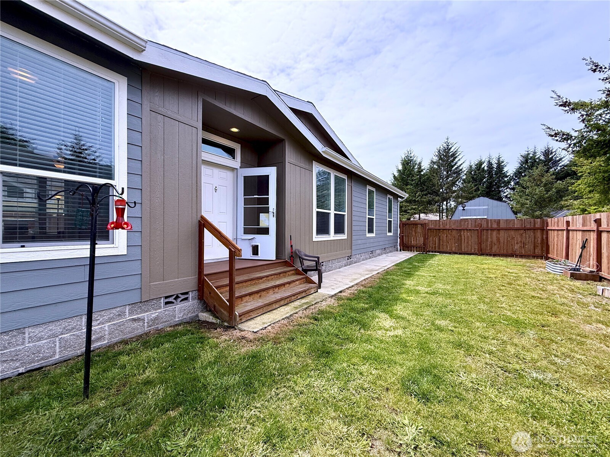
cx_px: 305
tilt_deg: +0.7
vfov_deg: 85.7
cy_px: 228
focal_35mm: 14
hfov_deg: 102.1
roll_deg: -0.3
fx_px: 247
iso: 64
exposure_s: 1/1235
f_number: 2.2
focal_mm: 2.22
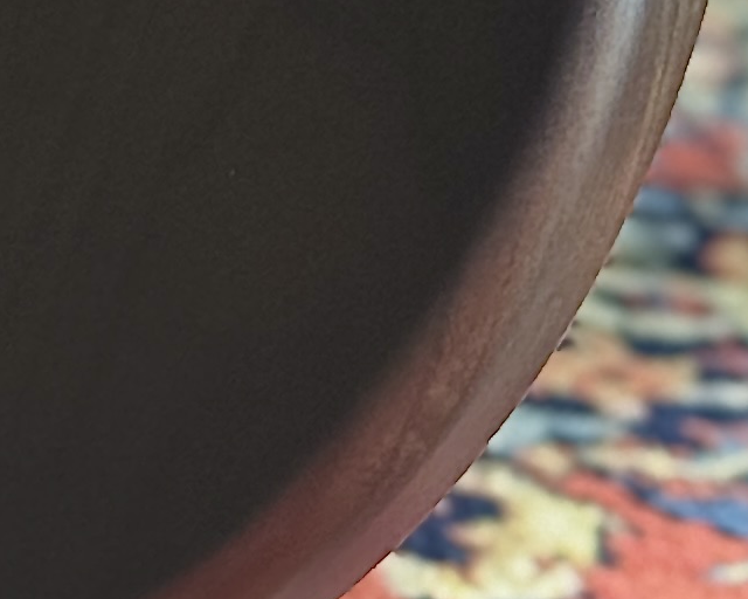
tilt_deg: +0.1
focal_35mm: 295
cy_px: -1097
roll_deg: -1.8
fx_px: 6531
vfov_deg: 5.0
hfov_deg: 6.4
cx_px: -685
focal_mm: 6.76
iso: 500
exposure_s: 1/34
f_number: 1.78
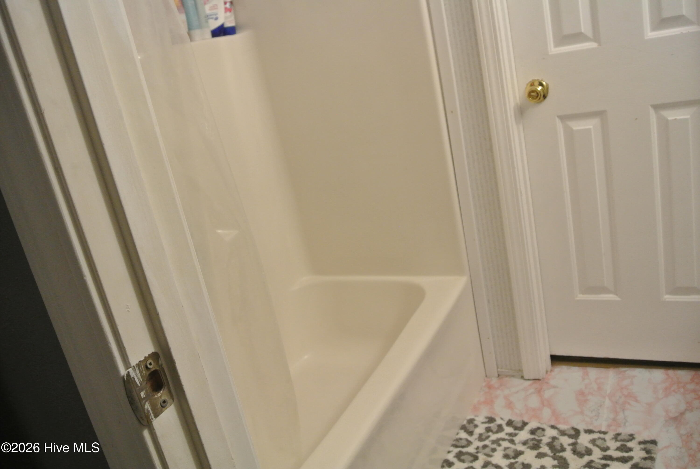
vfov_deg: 42.4
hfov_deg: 60.2
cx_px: 350
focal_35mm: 31
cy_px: 234
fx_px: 603
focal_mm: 11.8
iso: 800
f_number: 3.8
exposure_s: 1/20
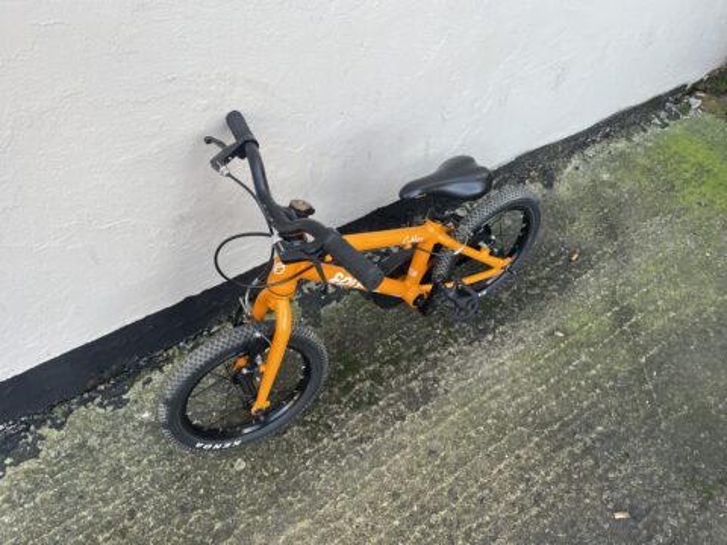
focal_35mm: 26
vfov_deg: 53.1
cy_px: 272
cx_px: 364
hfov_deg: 67.3
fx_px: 546
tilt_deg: -49.1
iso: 50
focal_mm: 4.2
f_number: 1.6
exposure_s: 1/121
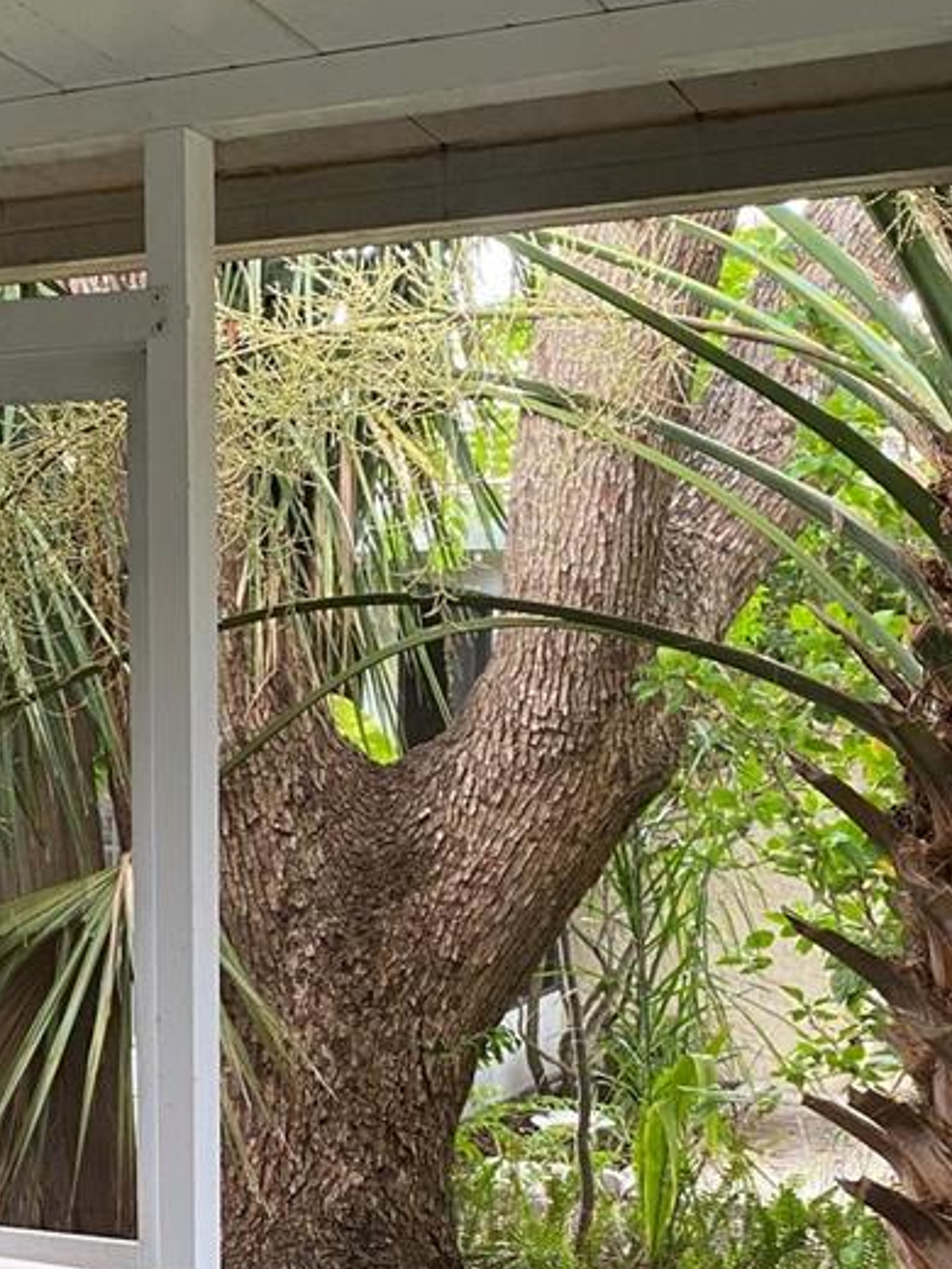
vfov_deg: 30.2
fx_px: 2200
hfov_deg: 24.0
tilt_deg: -11.9
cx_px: 176
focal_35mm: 60
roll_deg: -0.1
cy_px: 1240
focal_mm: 4.25
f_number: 1.8
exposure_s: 1/66
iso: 125
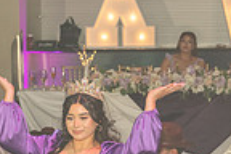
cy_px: 211
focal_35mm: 161
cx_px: 91
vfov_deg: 8.4
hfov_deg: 12.8
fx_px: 1033
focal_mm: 40
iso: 1000
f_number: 4
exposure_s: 1/200
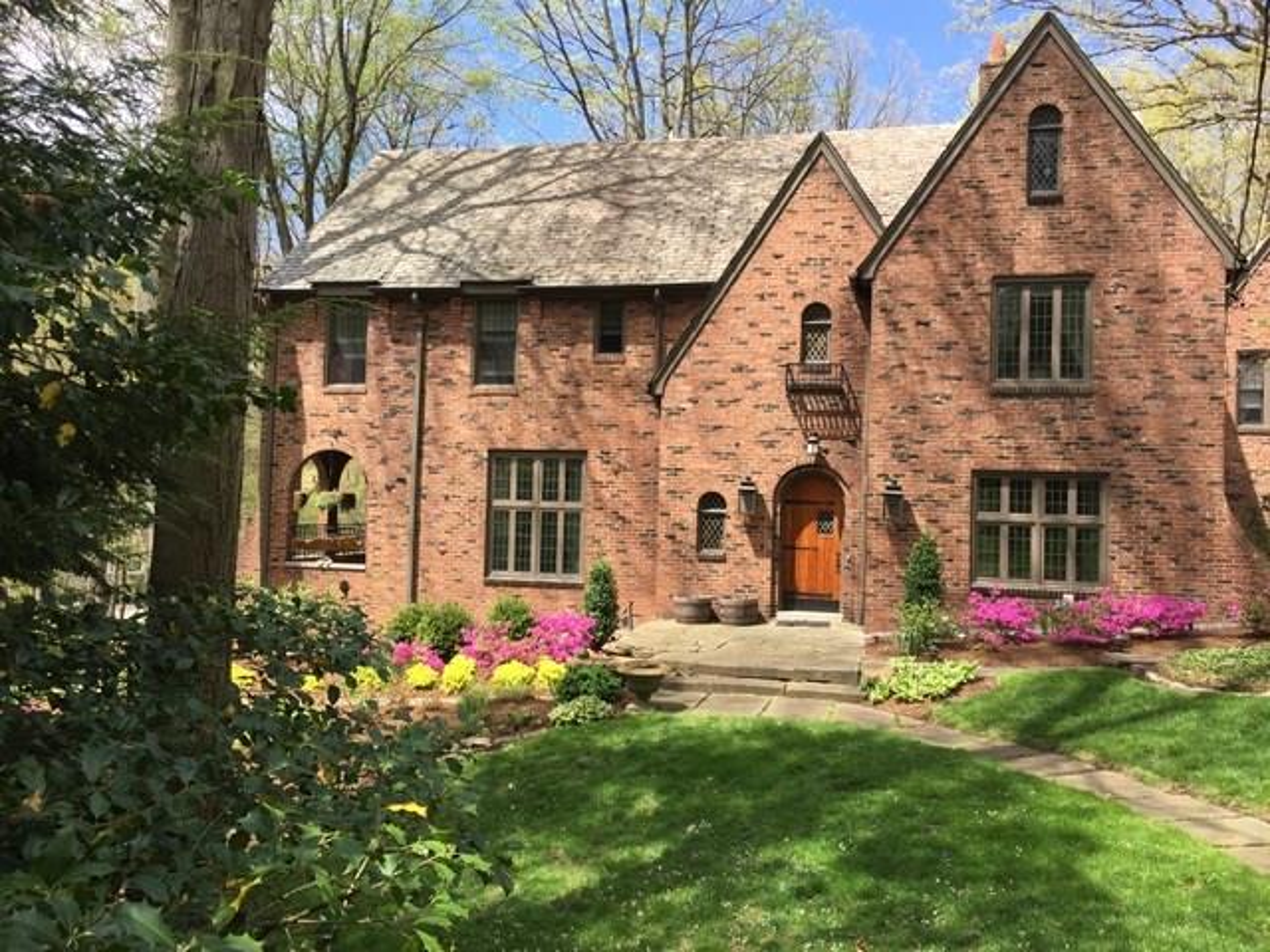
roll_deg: -2.2
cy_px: 476
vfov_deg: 48.2
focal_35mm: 29
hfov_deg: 61.7
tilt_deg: +2.2
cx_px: 635
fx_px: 1064
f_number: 2.2
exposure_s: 1/746
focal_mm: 4.15
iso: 32
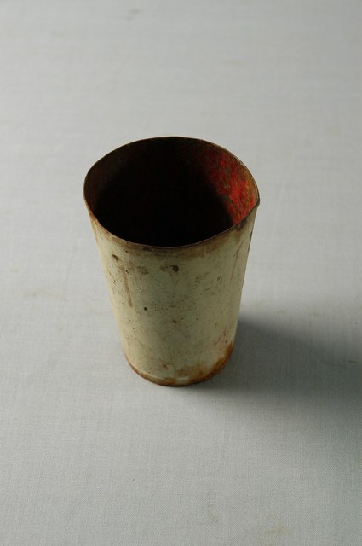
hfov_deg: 13.0
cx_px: 181
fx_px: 1588
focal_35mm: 105
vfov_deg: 19.5
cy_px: 273
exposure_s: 1/8
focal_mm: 70
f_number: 9
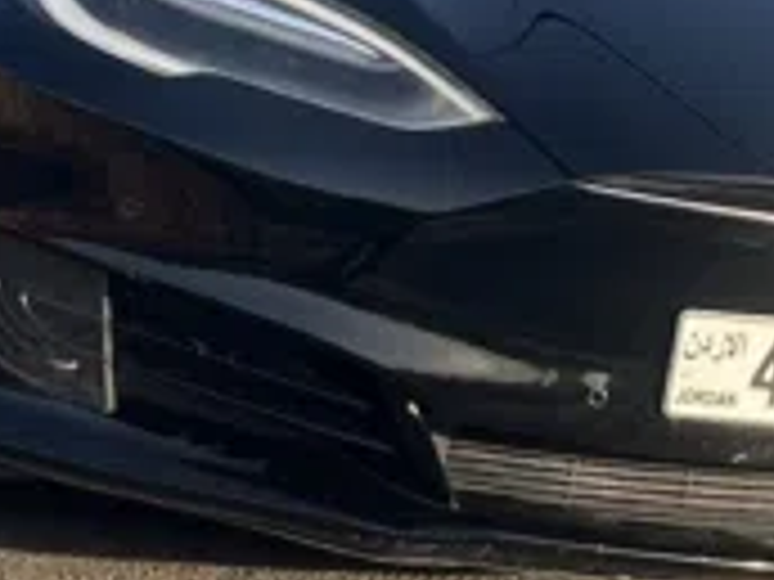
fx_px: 2169
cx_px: 468
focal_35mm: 97
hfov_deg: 20.2
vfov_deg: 15.2
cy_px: 351
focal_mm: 5.7
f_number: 1.5
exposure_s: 1/1135
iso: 50
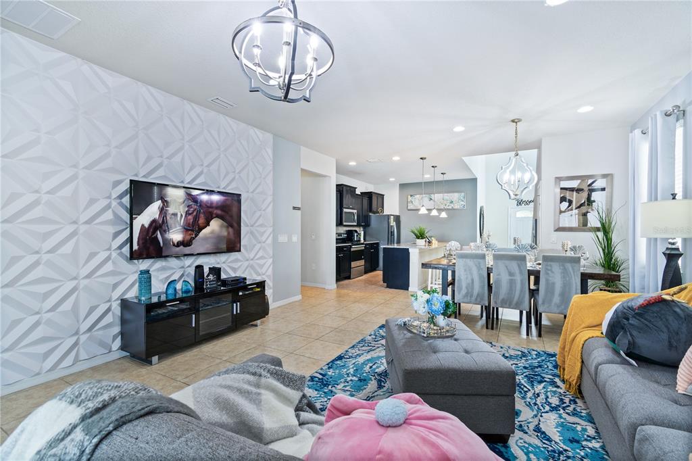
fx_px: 288
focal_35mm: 15
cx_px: 346
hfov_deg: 100.4
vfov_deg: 77.3
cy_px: 230
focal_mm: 10
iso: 100
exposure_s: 1/1.25
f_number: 8
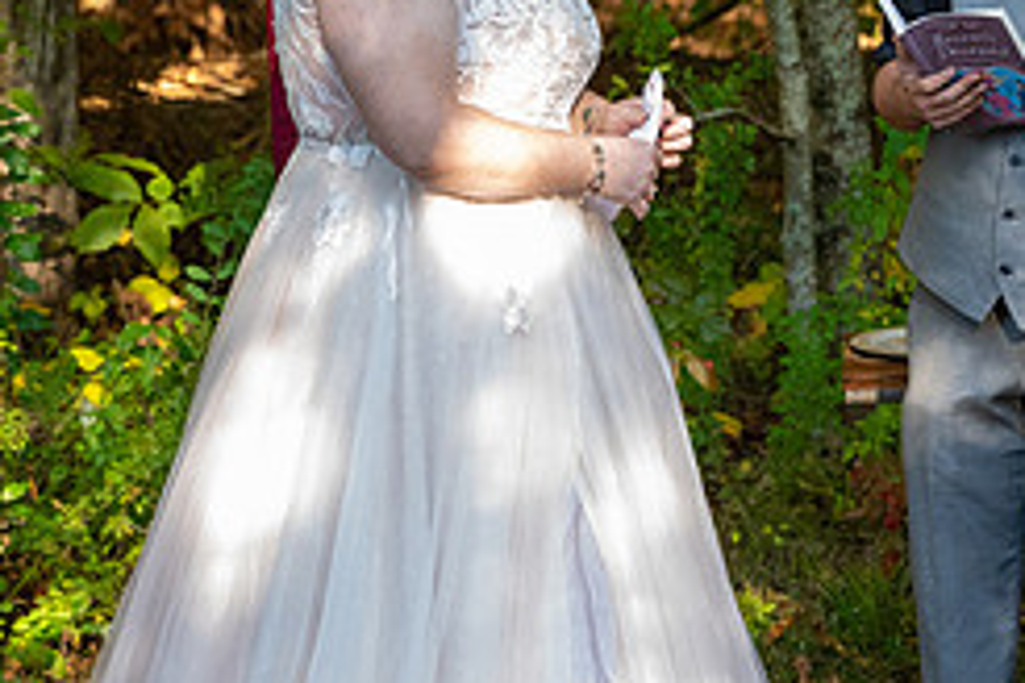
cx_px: 942
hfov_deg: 11.5
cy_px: 175
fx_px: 5039
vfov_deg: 7.7
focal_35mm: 177
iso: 6400
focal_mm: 75
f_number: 4
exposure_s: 1/2000
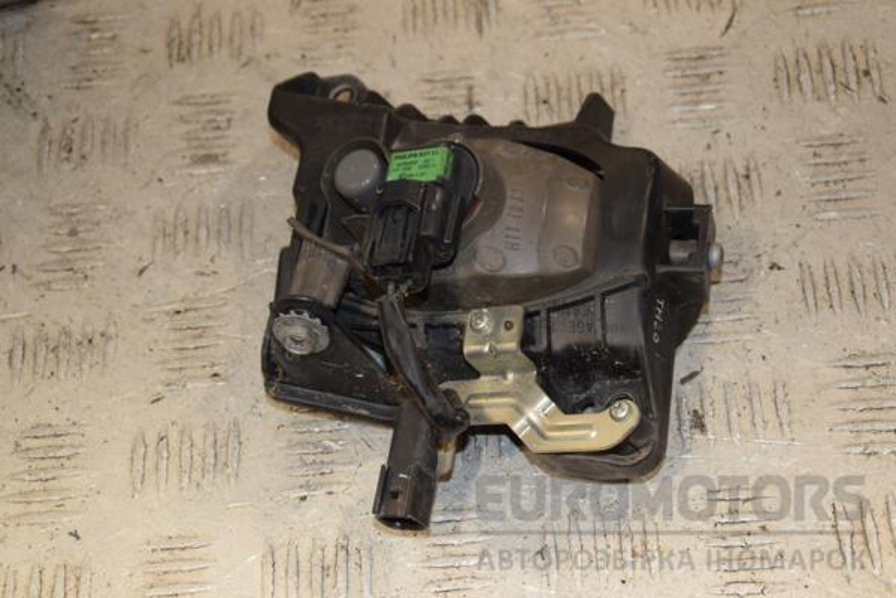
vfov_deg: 17.5
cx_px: 448
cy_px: 299
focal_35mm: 78
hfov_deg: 26.0
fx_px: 1941
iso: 800
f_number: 7.1
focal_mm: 52
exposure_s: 1/200
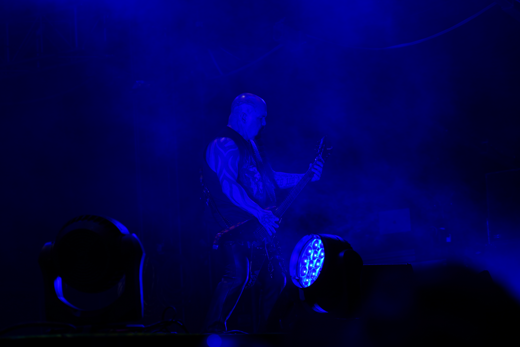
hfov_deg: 19.5
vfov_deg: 13.0
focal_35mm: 105
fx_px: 1517
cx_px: 260
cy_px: 174
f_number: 5
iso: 100
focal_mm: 105
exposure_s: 1/200
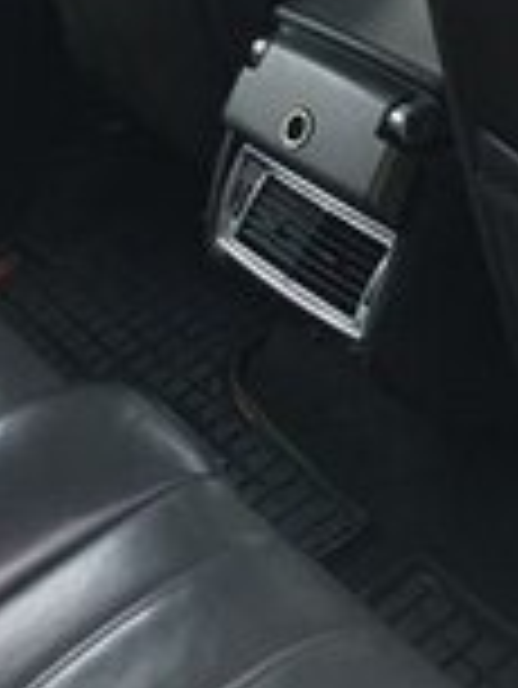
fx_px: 1873
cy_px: -234
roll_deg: -1.1
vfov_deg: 19.1
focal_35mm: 94
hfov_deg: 15.7
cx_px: 347
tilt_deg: -12.4
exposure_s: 1/33
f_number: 2.2
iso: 125
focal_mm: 4.15
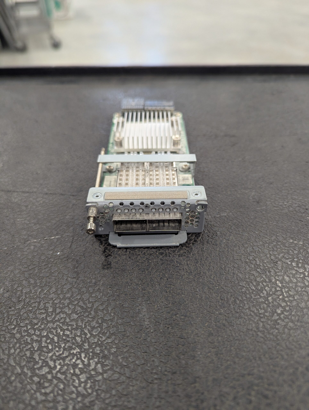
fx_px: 285
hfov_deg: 56.9
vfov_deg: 71.5
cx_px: 154
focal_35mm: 24
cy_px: 205
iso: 380
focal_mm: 6.81
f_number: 1.85
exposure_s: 1/120
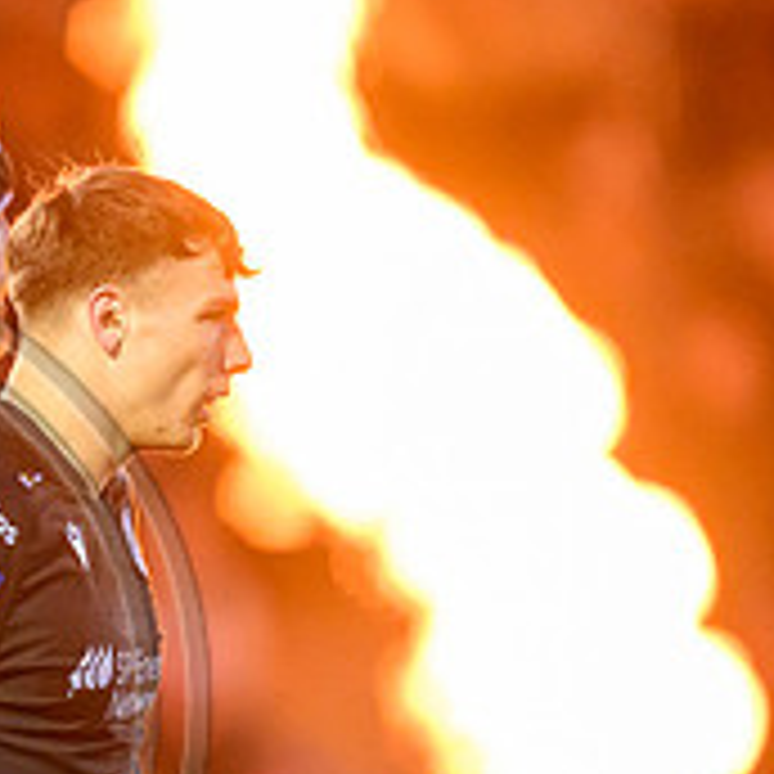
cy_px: 785
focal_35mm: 1303
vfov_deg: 1.3
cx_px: -432
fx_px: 32962
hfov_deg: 1.3
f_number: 2.8
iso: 6400
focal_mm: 400
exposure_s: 1/1250
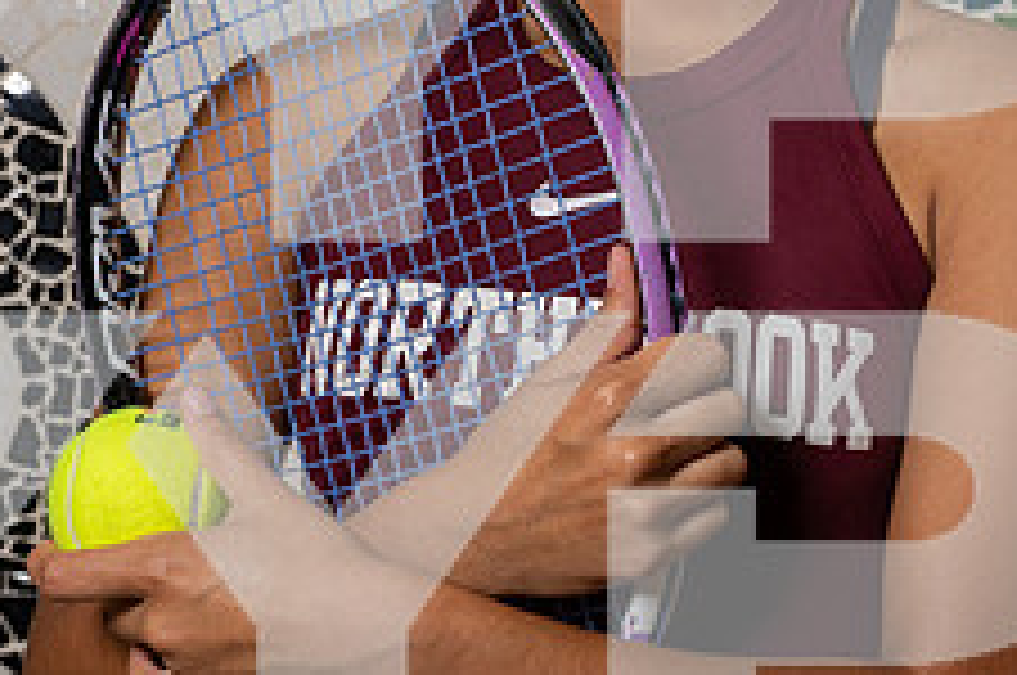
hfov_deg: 18.9
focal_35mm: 108
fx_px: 3047
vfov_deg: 12.5
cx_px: 536
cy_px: 7
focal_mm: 42
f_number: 8
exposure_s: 1/250
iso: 400
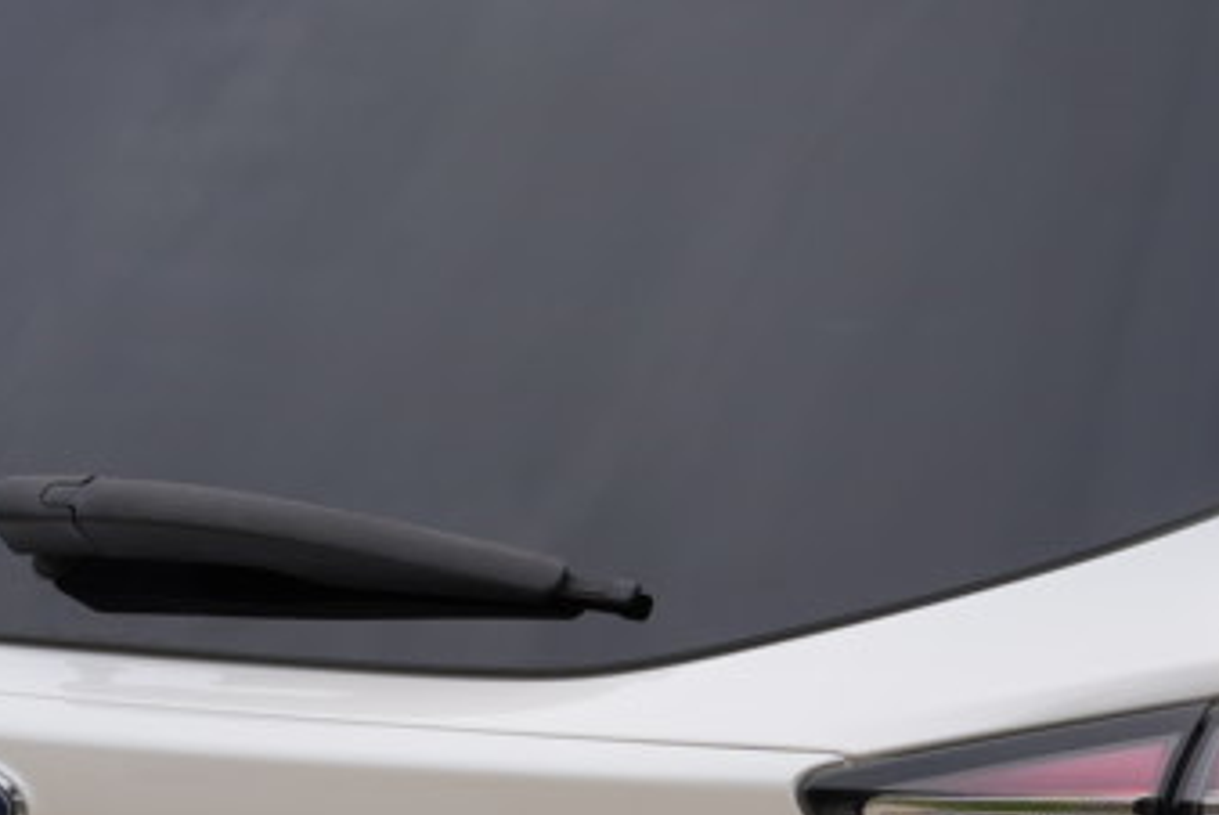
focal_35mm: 502
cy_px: 1186
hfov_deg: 4.1
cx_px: 2085
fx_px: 17012
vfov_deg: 2.7
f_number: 8
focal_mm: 105
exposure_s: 1/250
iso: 125
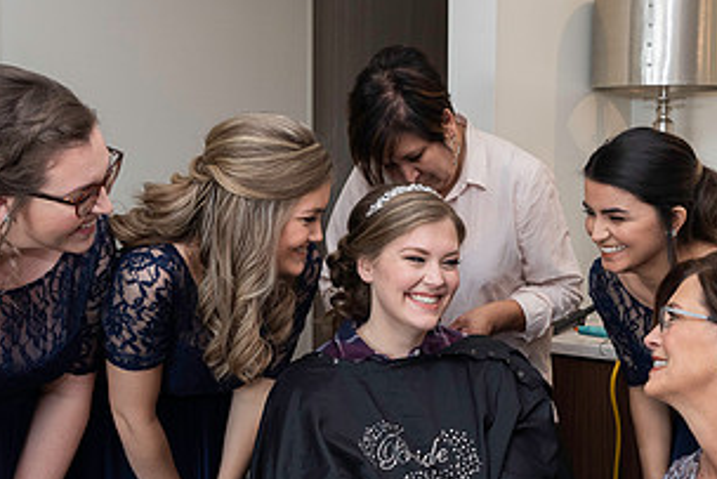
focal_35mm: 58
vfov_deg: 23.4
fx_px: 1156
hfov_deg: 34.5
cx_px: 351
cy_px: 280
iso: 640
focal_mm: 26
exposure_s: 1/200
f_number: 4.5
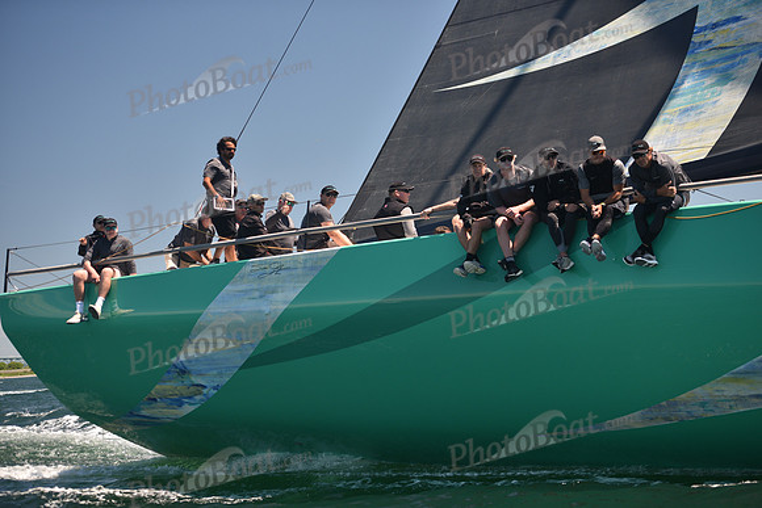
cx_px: 381
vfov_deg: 17.1
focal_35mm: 80
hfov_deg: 25.4
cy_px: 254
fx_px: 1694
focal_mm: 80
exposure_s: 1/1000
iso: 200
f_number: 2.8
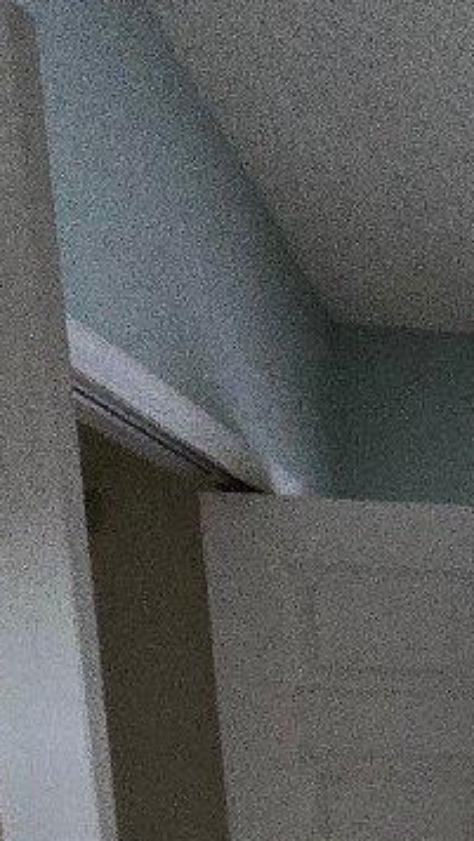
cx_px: 1134
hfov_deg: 13.9
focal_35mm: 61
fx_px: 1362
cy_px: 1025
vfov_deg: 29.3
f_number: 2.2
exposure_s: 1/60
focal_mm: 1.7
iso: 250
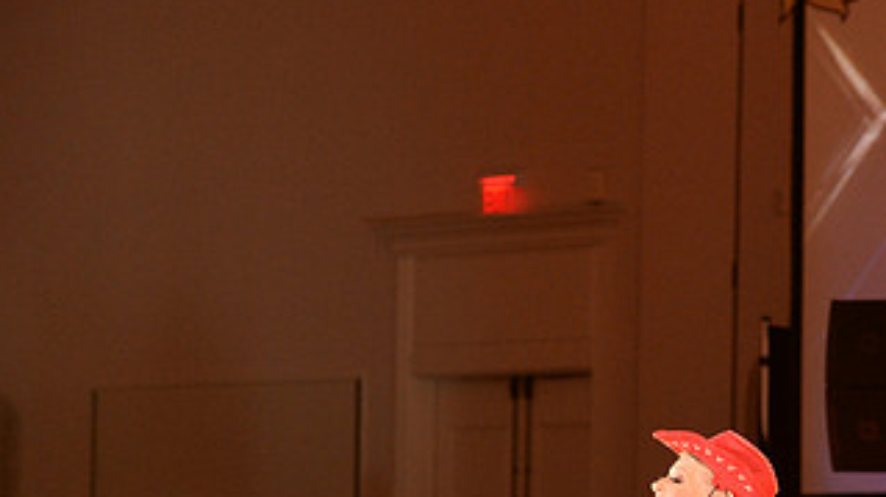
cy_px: 655
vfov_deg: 5.2
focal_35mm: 232
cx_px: 418
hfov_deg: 9.3
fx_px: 5447
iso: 4000
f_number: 5.6
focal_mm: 122
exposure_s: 1/250
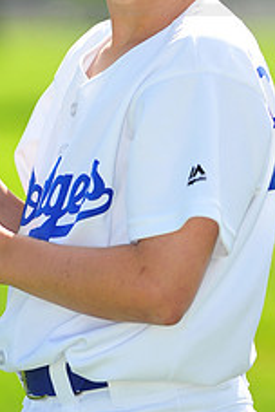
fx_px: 5832
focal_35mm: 509
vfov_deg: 4.0
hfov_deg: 2.7
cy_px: -42
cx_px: 74
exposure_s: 1/1600
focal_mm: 200
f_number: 4.5
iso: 320
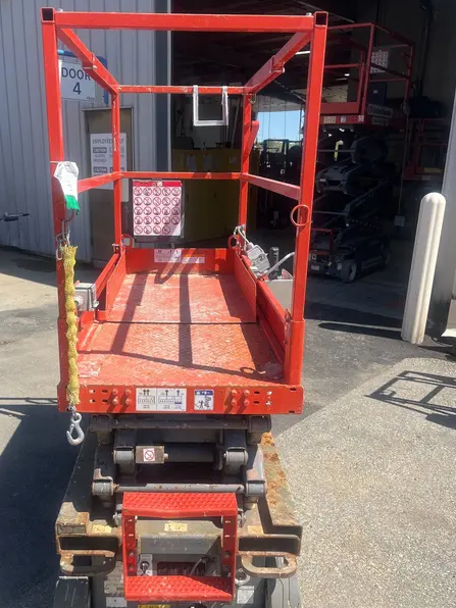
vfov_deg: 56.8
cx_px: 182
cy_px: 327
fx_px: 562
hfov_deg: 43.9
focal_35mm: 32
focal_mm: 5.1
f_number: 1.6
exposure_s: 1/2268
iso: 50
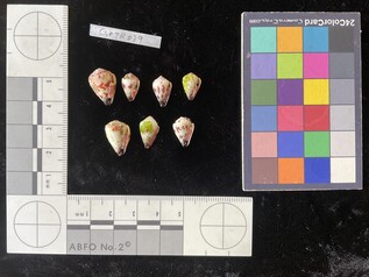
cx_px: 178
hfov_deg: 56.8
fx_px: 341
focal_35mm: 32
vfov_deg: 44.2
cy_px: 127
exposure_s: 1/60
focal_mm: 3
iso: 50
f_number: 1.8
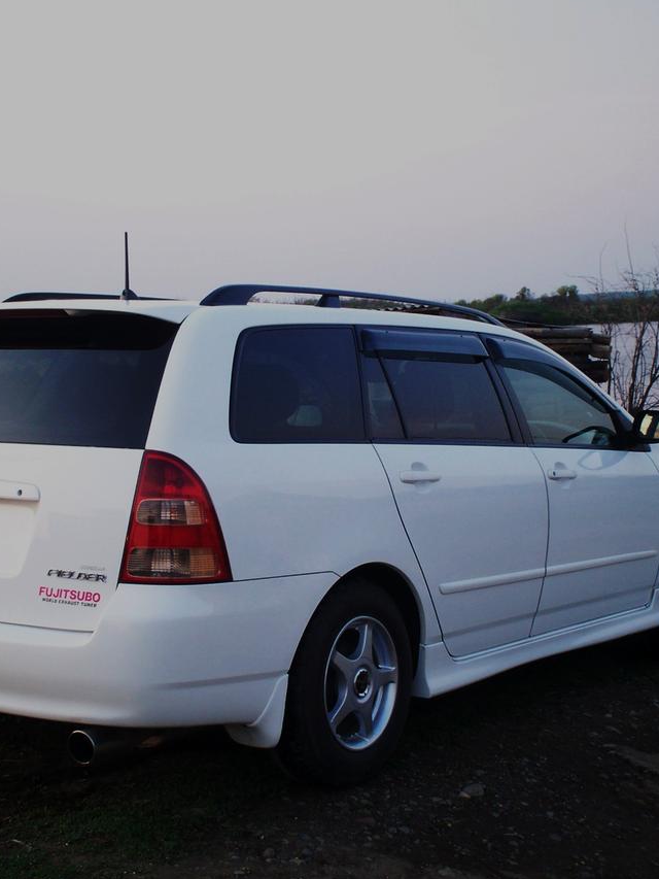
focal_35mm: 54
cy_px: 404
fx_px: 1370
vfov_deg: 35.5
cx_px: 306
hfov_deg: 27.0
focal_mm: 6
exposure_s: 1/31.8
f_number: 4.5
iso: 100
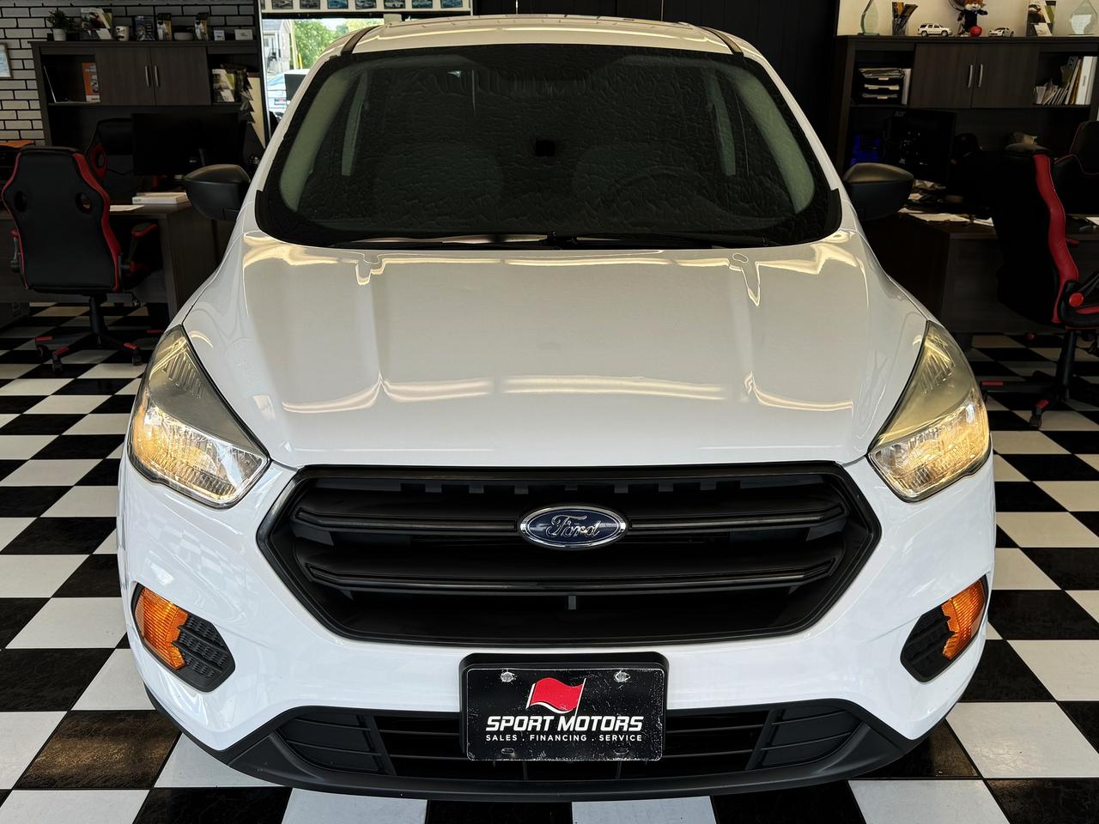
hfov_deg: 55.4
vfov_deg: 42.9
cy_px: 412
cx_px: 550
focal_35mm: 33
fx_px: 1048
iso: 64
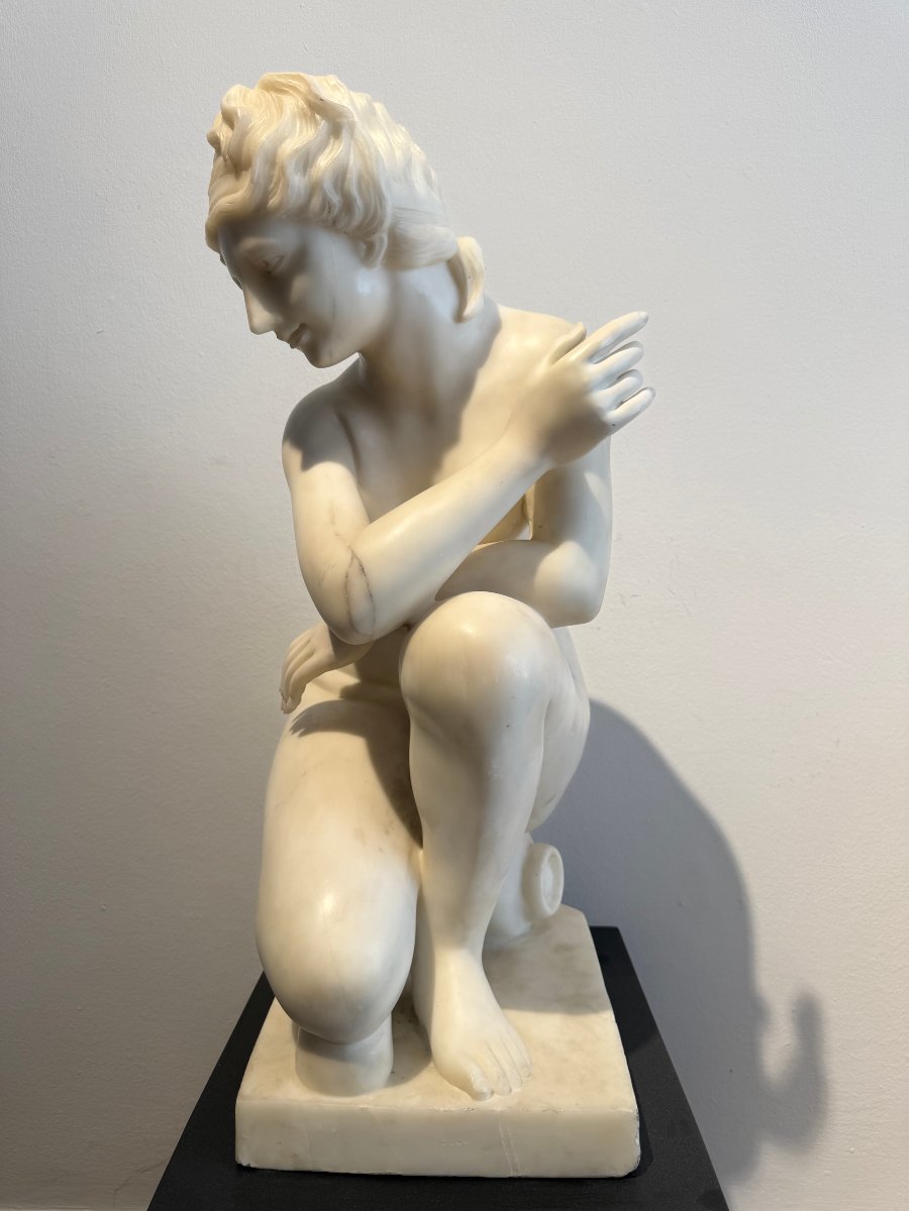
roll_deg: +0.2
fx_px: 840
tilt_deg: -2.4
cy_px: 606
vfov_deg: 71.6
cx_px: 454
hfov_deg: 56.8
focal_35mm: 24
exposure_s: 1/121
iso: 80
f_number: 1.78
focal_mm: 6.76
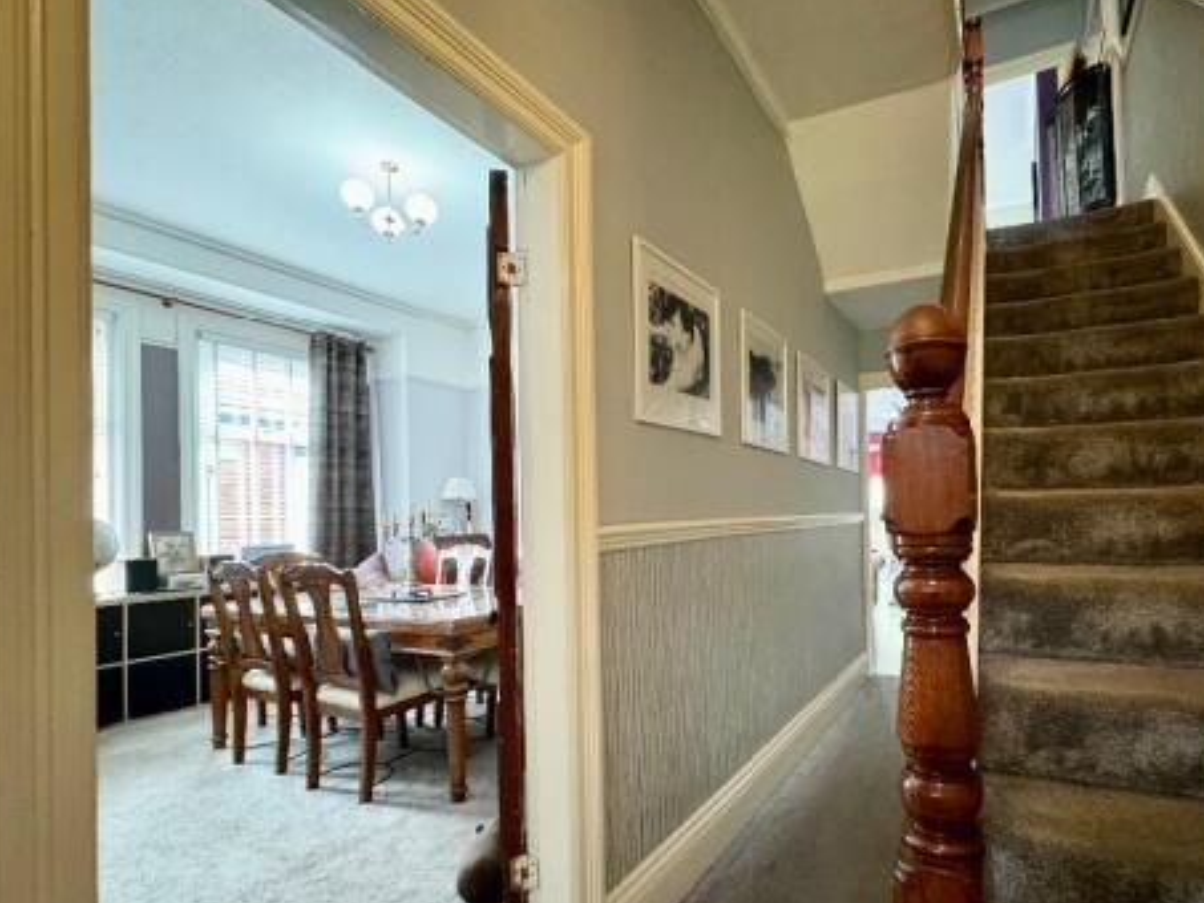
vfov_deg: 71.4
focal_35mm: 18
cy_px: 506
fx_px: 626
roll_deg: +1.3
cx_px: 740
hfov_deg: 86.3
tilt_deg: +0.9
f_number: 2.2
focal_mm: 2.22
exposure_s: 1/33
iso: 1000
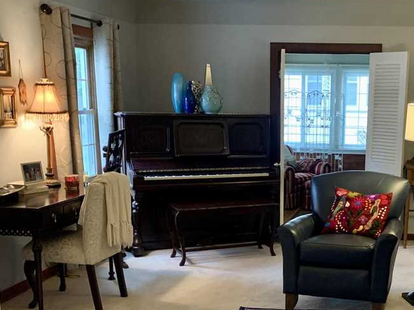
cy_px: 228
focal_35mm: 51
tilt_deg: -11.7
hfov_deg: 36.5
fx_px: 610
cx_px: 320
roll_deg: -1.4
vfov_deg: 28.2
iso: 400
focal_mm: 4.25
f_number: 1.8
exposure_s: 1/30
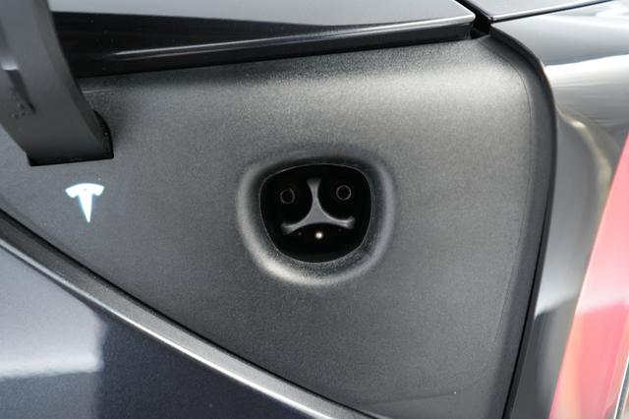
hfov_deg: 65.5
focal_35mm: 28
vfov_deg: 46.4
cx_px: 314
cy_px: 210
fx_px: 489
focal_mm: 28
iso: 1250
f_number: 2.8
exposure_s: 1/30
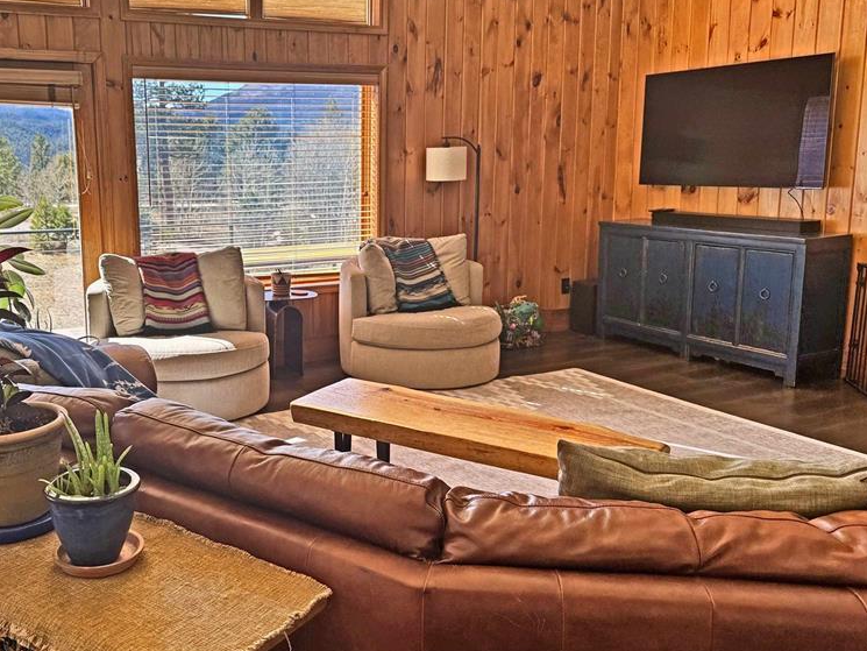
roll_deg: +0.7
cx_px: 277
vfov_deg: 42.9
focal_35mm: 33
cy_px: 286
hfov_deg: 54.0
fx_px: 827
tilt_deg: -9.2
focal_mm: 6.76
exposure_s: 1/439
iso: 80
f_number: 1.78
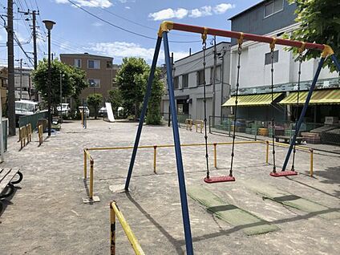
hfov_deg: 63.4
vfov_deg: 49.7
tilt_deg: -4.3
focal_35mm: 28
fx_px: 275
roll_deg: -0.6
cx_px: 170
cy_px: 128
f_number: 1.8
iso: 20
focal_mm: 3.99
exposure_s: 1/2315
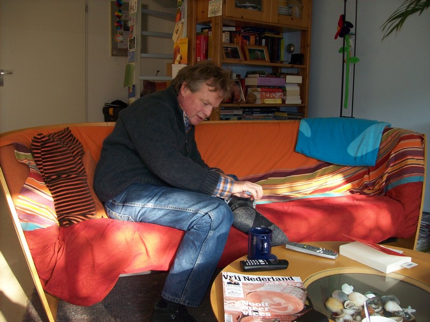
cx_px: 215
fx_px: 447
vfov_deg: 39.6
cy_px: 161
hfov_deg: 51.4
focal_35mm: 36
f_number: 2.7
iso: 80
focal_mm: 6
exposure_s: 1/64
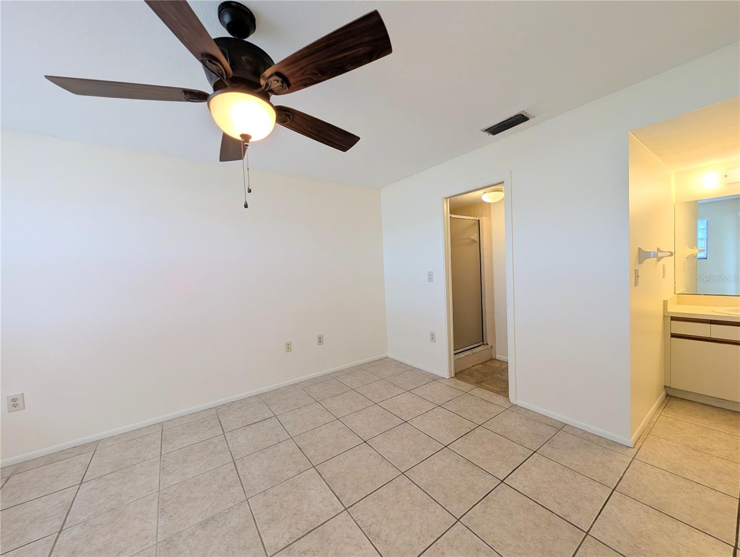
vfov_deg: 94.6
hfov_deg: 110.5
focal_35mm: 12
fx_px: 257
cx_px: 370
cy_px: 278
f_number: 1.7
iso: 75
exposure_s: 1/120
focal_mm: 2.02
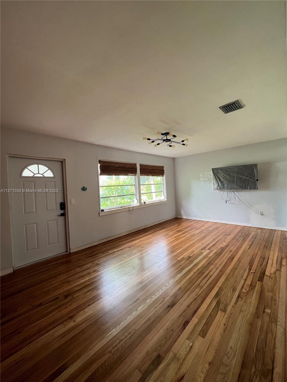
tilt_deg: -2.0
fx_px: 144
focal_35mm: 13
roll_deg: +1.7
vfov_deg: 106.2
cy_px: 191
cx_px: 144
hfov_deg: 89.9
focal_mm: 1.57
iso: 64
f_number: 1.8
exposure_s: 1/99
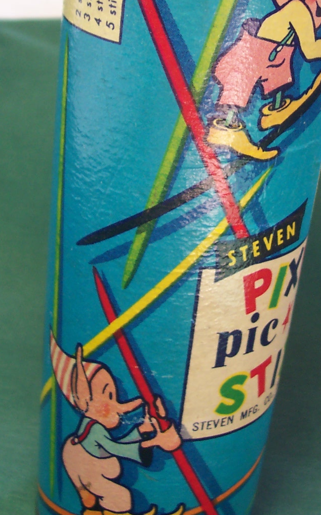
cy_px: 148
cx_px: 196
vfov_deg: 31.6
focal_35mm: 64
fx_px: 896
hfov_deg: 20.3
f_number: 2.8
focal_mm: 5.6
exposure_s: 1/30
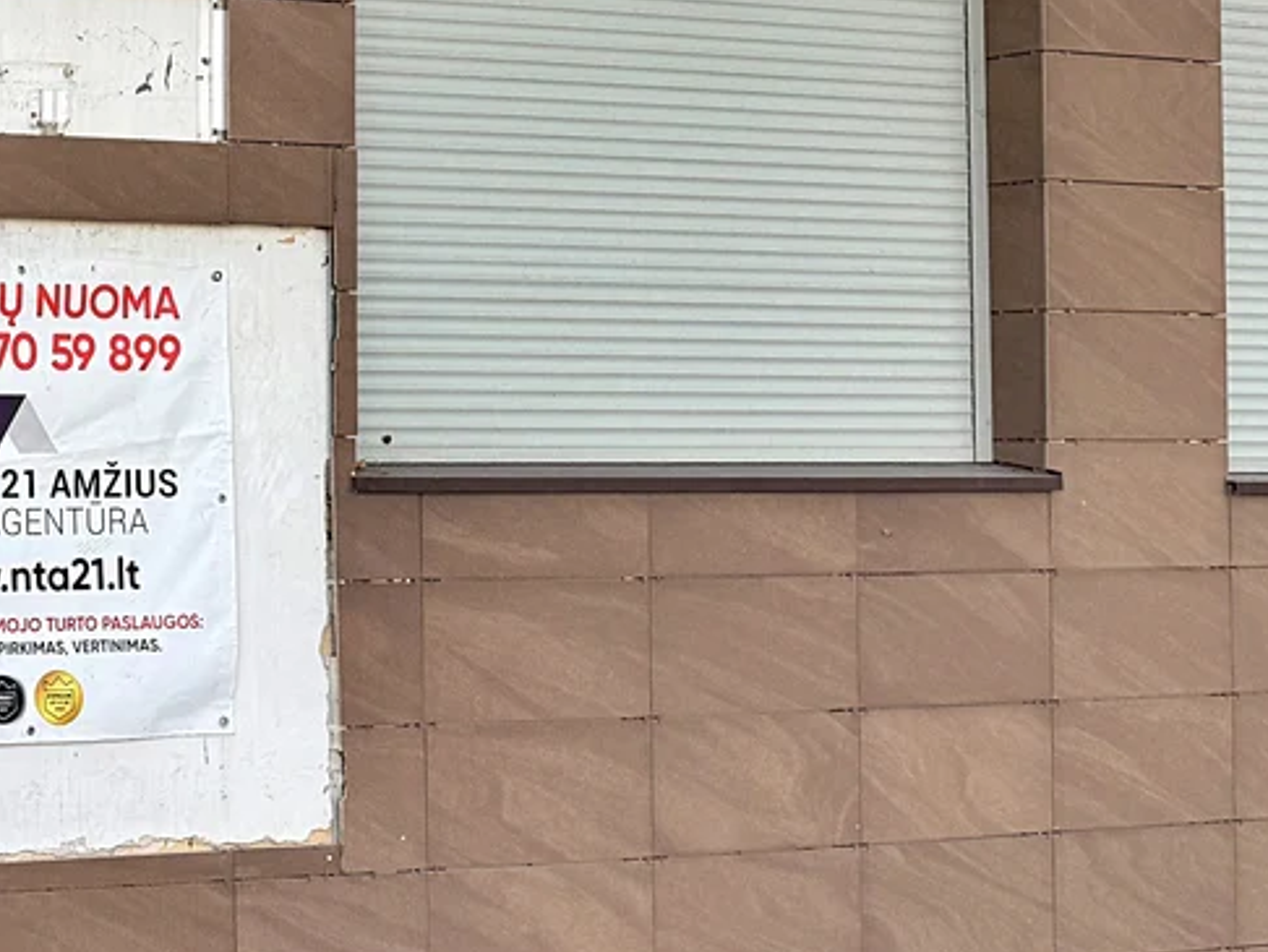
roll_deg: +1.2
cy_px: 404
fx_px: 2895
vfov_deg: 18.7
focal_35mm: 79
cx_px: -553
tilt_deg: +1.5
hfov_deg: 21.4
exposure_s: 1/707
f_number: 1.78
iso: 80
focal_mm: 6.76
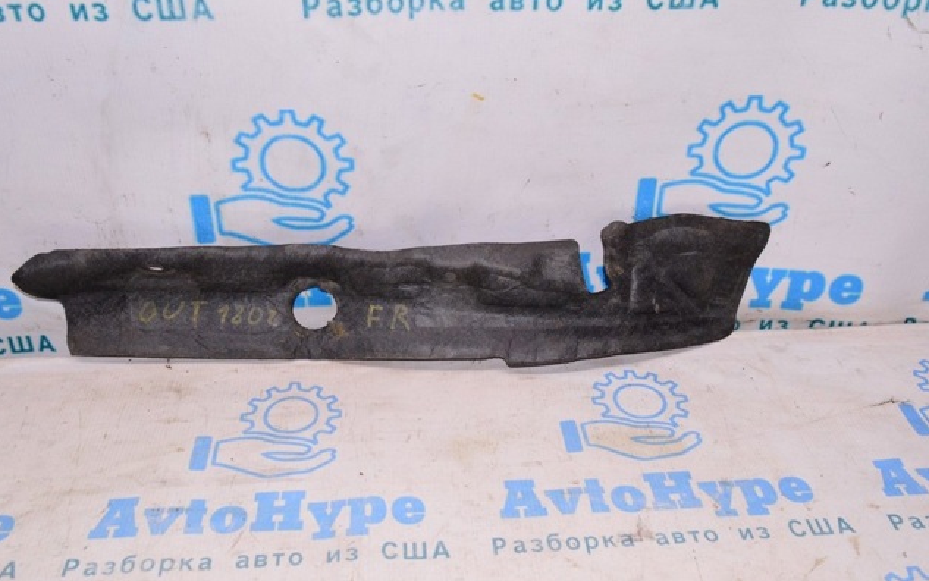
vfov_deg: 35.8
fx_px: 899
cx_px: 461
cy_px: 272
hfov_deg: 54.6
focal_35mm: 36
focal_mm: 23
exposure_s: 1/160
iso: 1600
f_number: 8
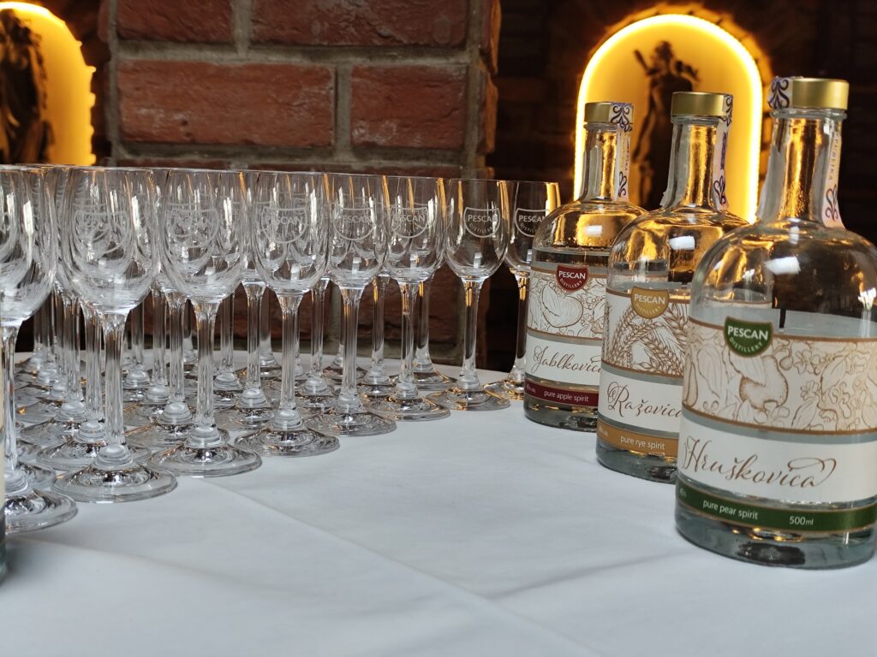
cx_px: 438
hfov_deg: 41.2
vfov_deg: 31.5
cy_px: 328
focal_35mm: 46
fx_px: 1165
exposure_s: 1/100
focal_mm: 6.19
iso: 100
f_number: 1.65
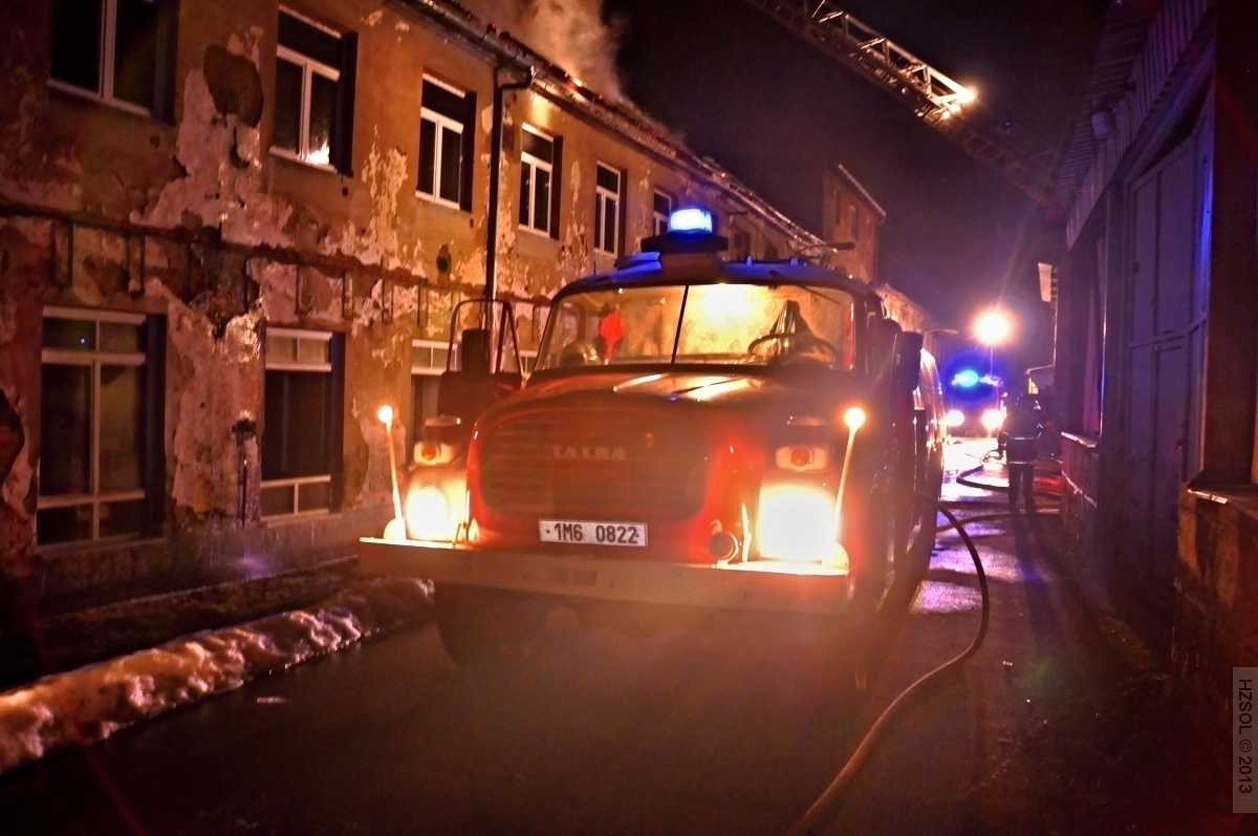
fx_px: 942
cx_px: 629
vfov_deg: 47.8
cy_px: 418
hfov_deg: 67.4
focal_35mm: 27
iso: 1600
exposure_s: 1/8
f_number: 3.5
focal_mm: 18
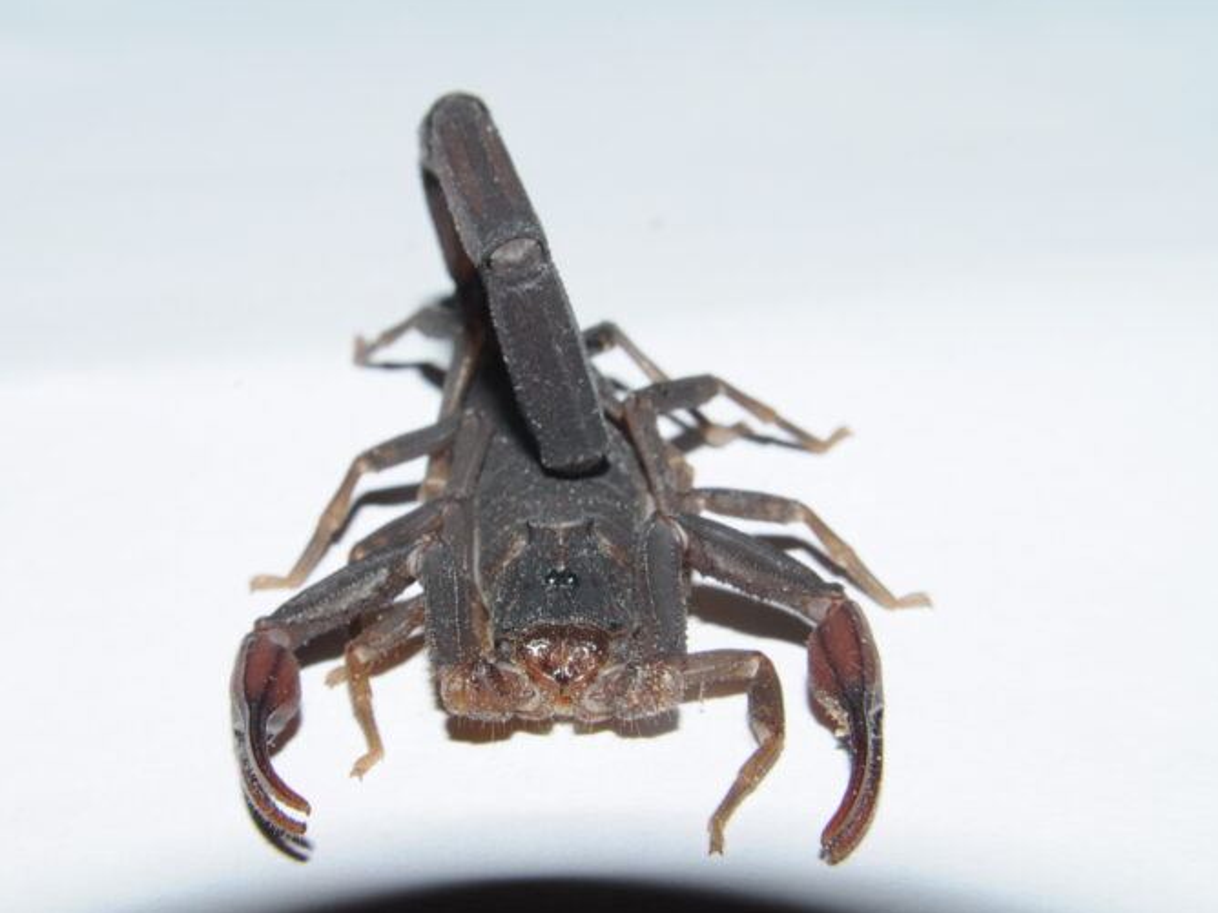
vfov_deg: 27.5
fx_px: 1865
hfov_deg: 36.1
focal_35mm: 53
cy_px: 456
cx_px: 540
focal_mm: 32
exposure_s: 1/60
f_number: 25
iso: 200
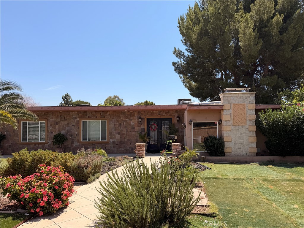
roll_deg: -0.6
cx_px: 152
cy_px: 114
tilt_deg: +3.7
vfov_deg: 56.8
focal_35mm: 24
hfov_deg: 71.6
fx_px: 211
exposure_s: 1/4975
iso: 80
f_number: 1.78
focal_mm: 6.76
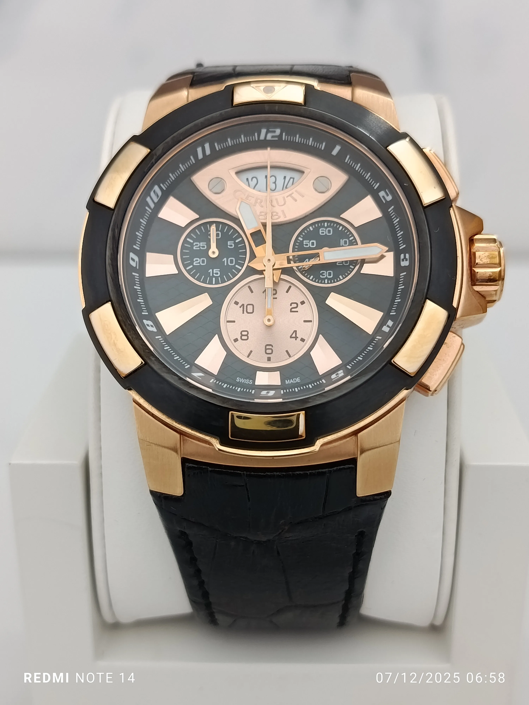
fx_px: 978
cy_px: 352
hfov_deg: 30.3
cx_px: 264
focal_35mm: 48
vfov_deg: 39.7
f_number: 1.7
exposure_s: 1/100
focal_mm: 5.24
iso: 314
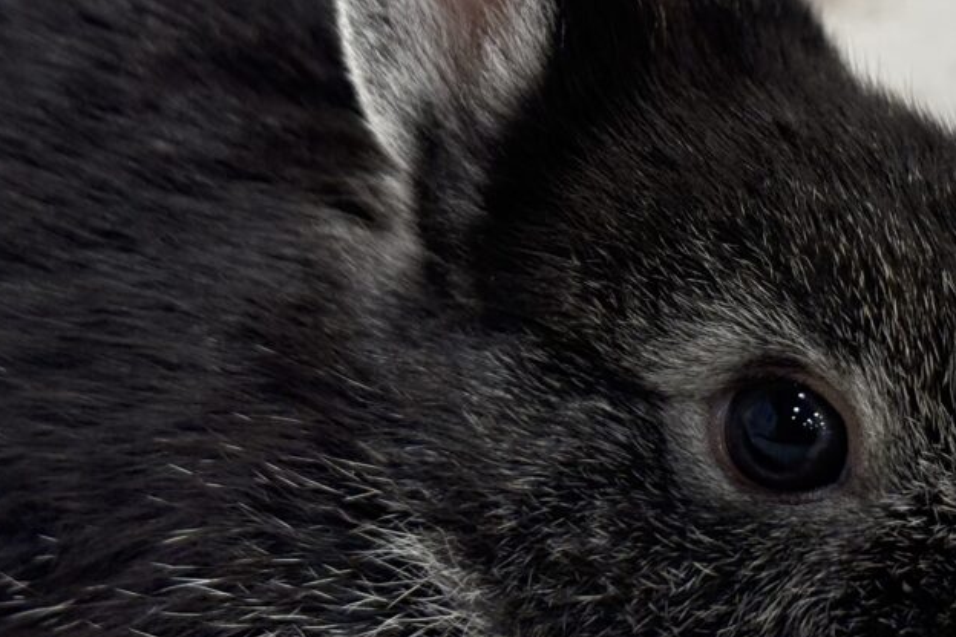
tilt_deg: -6.3
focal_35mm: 104
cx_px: 876
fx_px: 2762
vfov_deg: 13.1
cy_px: 222
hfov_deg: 19.3
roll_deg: -1.7
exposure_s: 1/100
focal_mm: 5.96
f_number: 1.6
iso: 200
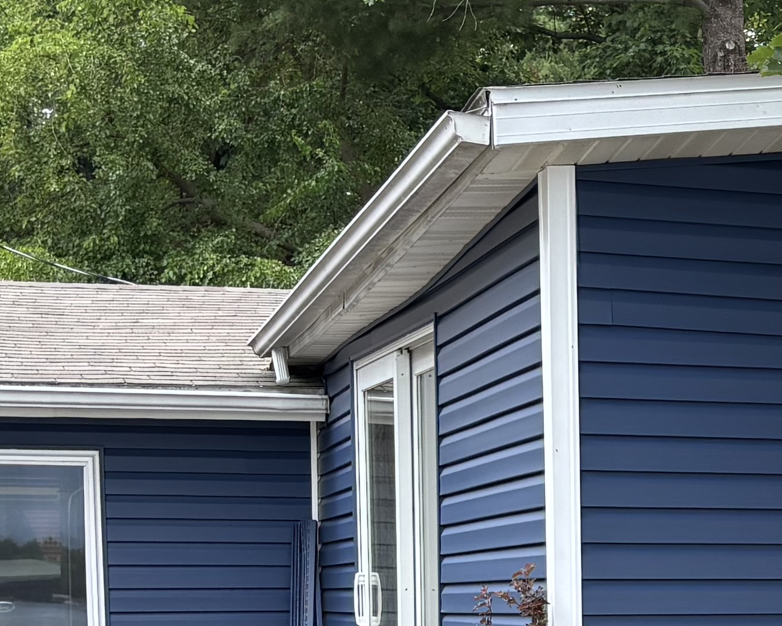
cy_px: 771
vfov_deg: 13.7
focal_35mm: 109
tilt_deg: -2.7
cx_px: 1015
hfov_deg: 16.6
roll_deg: +0.4
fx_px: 2523
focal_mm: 5.96
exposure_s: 1/574
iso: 50
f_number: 1.6
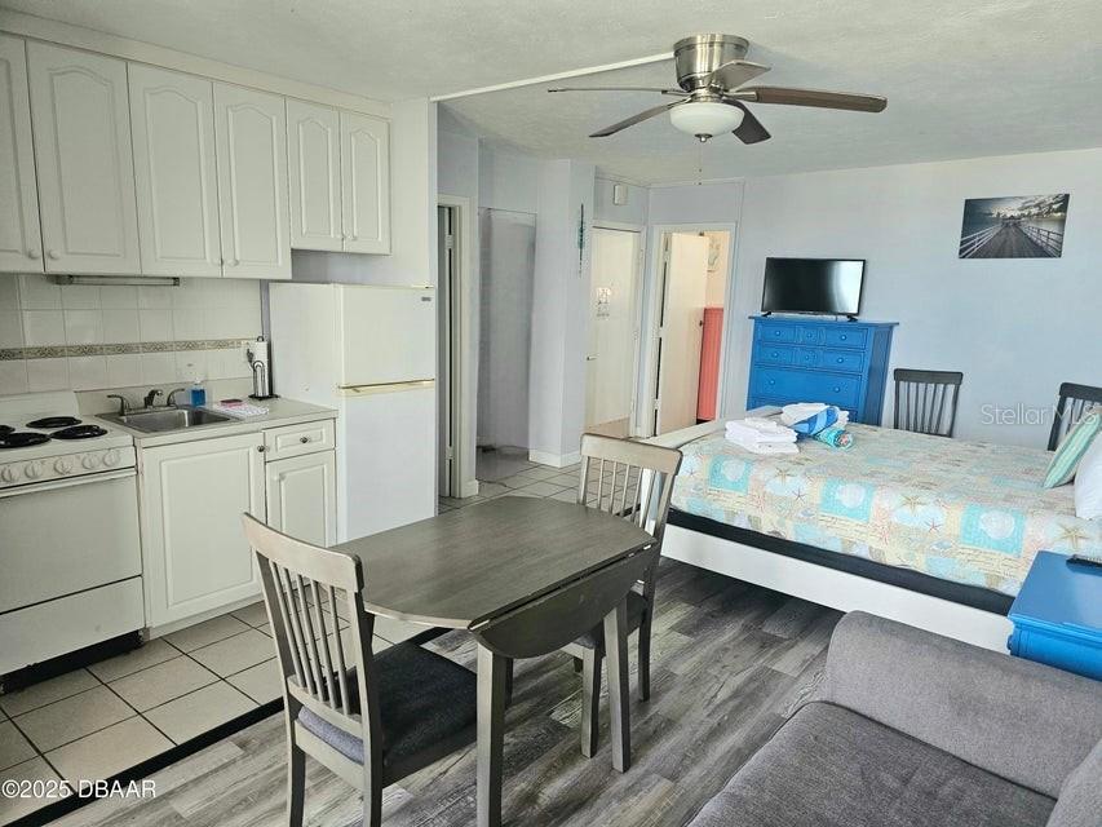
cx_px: 551
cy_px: 414
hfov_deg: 73.9
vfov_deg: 58.9
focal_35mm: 23
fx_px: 732
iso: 250
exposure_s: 1/208
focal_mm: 6.3
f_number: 1.7
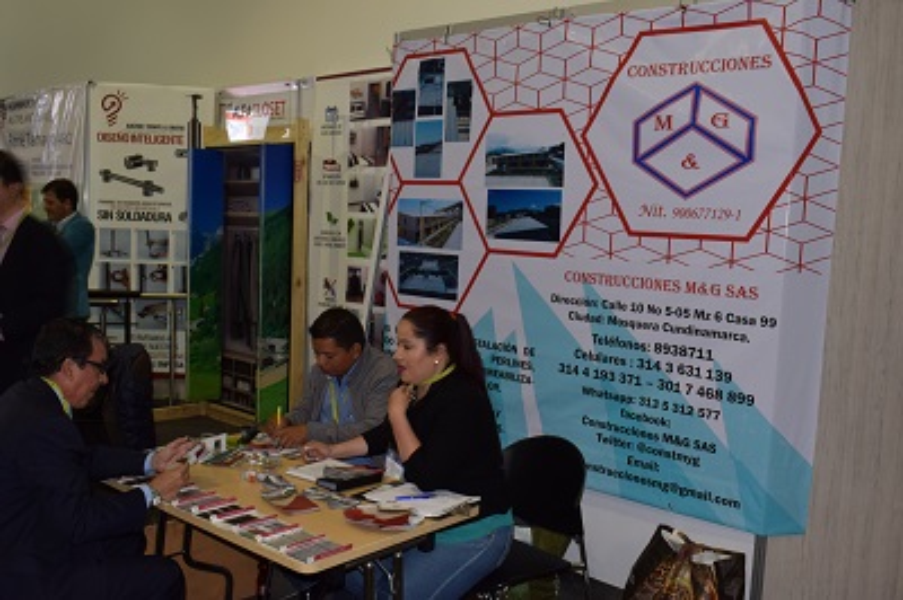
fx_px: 865
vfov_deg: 38.3
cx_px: 452
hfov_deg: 55.1
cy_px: 300
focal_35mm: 34
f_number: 22
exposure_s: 1/15
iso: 640
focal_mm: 23
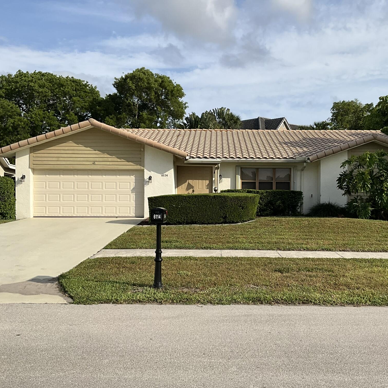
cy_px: 194
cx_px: 218
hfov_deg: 47.1
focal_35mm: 35
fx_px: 444
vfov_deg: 47.2
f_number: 1.8
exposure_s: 1/2801
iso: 25
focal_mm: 3
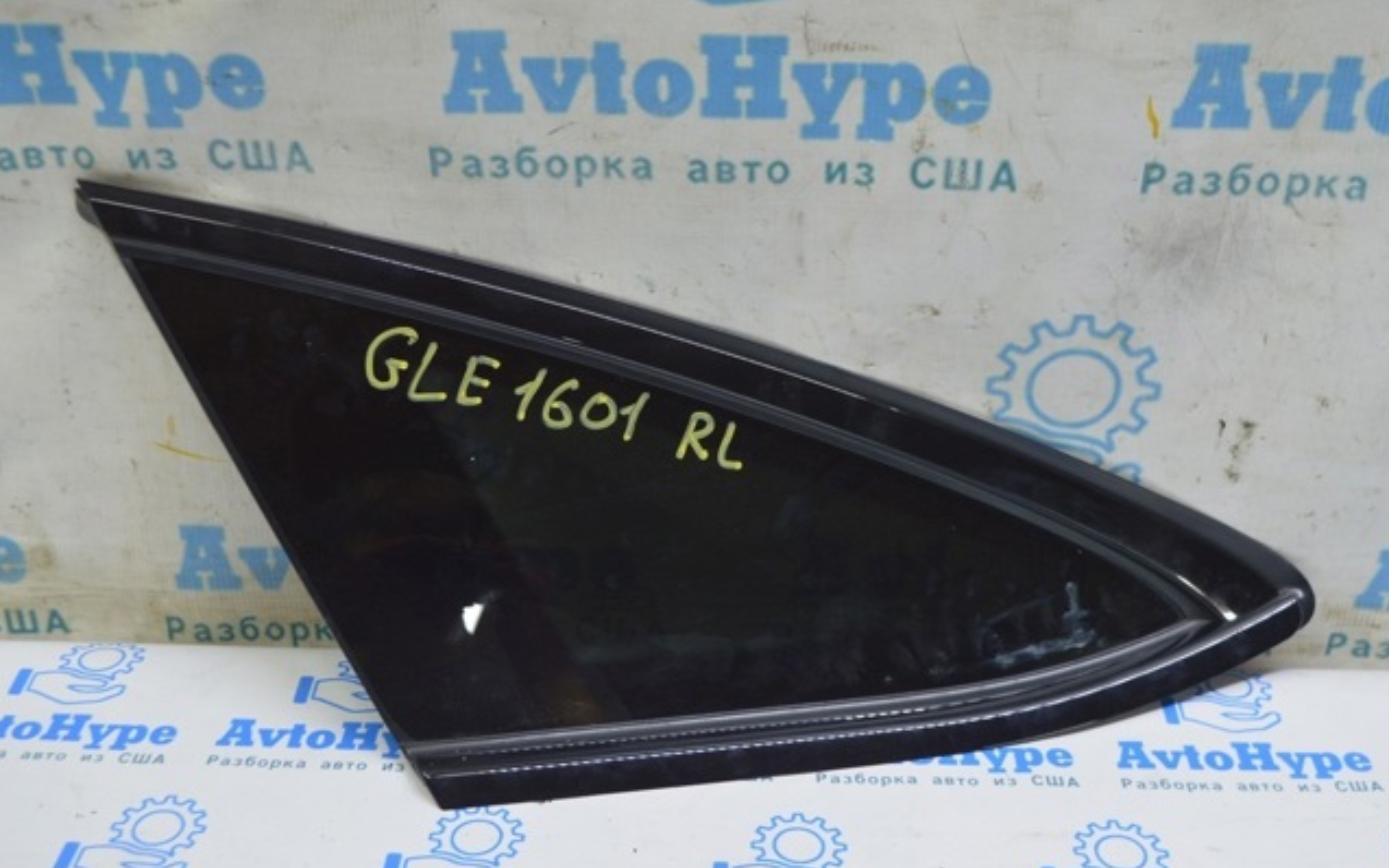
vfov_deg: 28.9
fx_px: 1685
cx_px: 696
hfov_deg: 44.8
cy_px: 431
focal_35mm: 45
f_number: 5.6
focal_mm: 29
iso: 400
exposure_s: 1/20
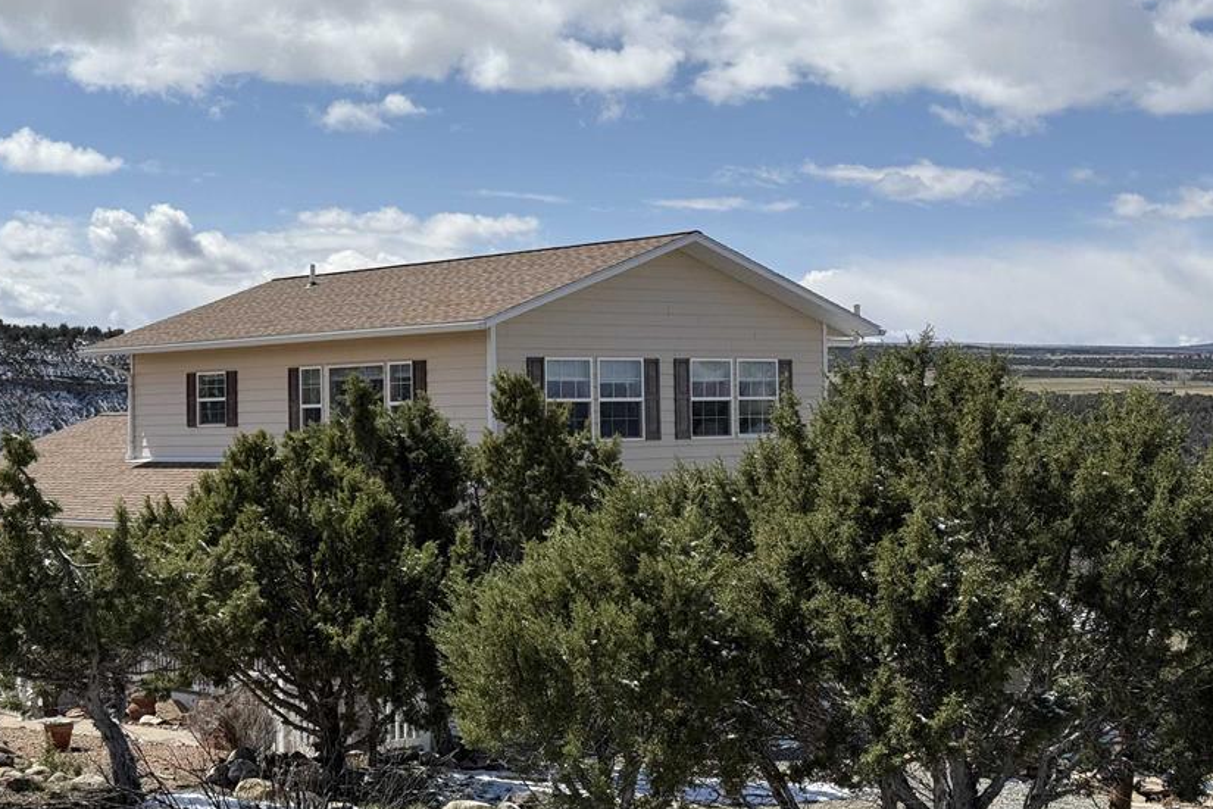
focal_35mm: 62
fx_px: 2089
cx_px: 497
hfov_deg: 32.3
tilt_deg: +1.7
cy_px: 353
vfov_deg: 21.9
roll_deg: +0.2
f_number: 1.78
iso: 80
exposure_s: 1/8772
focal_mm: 6.76
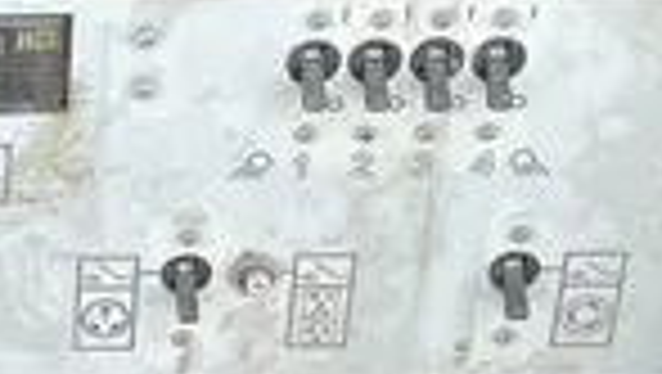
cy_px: 47
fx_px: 2477
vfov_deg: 8.6
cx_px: -144
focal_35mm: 141
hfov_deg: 14.7
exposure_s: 1/121
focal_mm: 4.2
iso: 32
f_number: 1.6
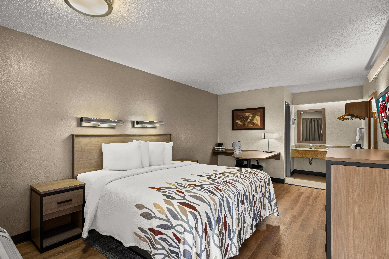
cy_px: 130
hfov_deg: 96.7
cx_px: 202
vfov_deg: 73.8
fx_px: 173
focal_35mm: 16
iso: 400
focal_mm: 14
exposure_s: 1.6
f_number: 8
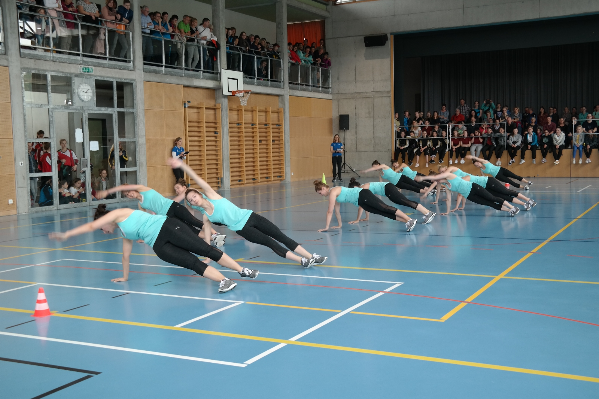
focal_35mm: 44
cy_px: 200
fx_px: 732
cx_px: 300
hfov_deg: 44.5
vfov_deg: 30.5
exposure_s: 1/80
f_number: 5.6
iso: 400
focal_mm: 29
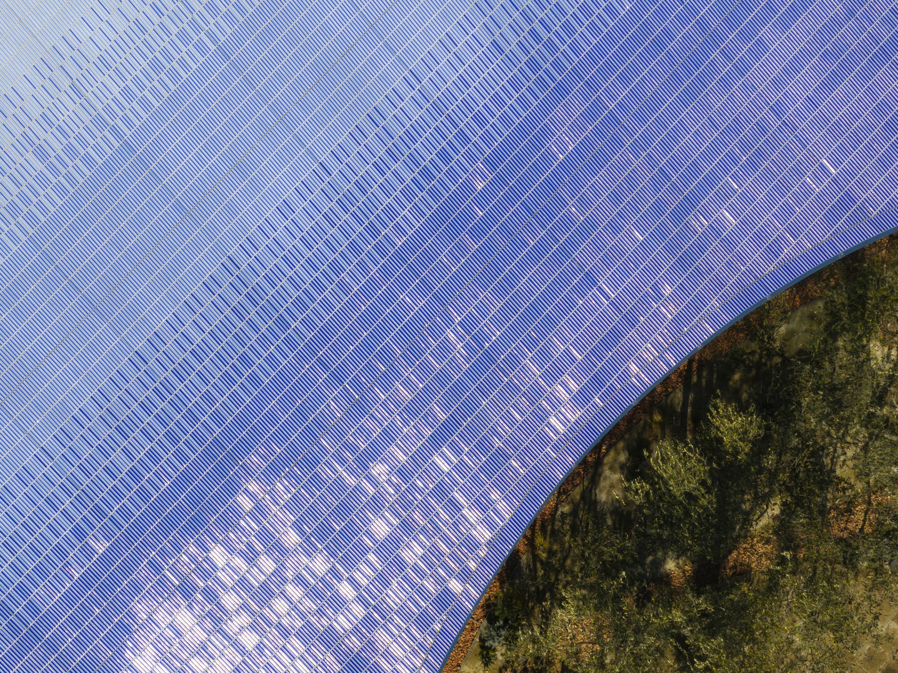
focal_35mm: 166
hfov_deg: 11.9
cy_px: 336
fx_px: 4305
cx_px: 449
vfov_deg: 8.9
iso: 100
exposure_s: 1/1600
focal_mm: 30.71
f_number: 3.4
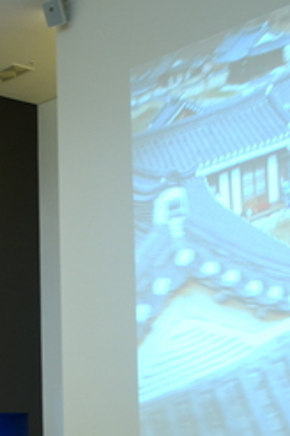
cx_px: 121
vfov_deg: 23.7
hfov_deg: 16.1
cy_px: 323
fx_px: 1027
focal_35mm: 85
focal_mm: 20
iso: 200
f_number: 3.5
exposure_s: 1/10
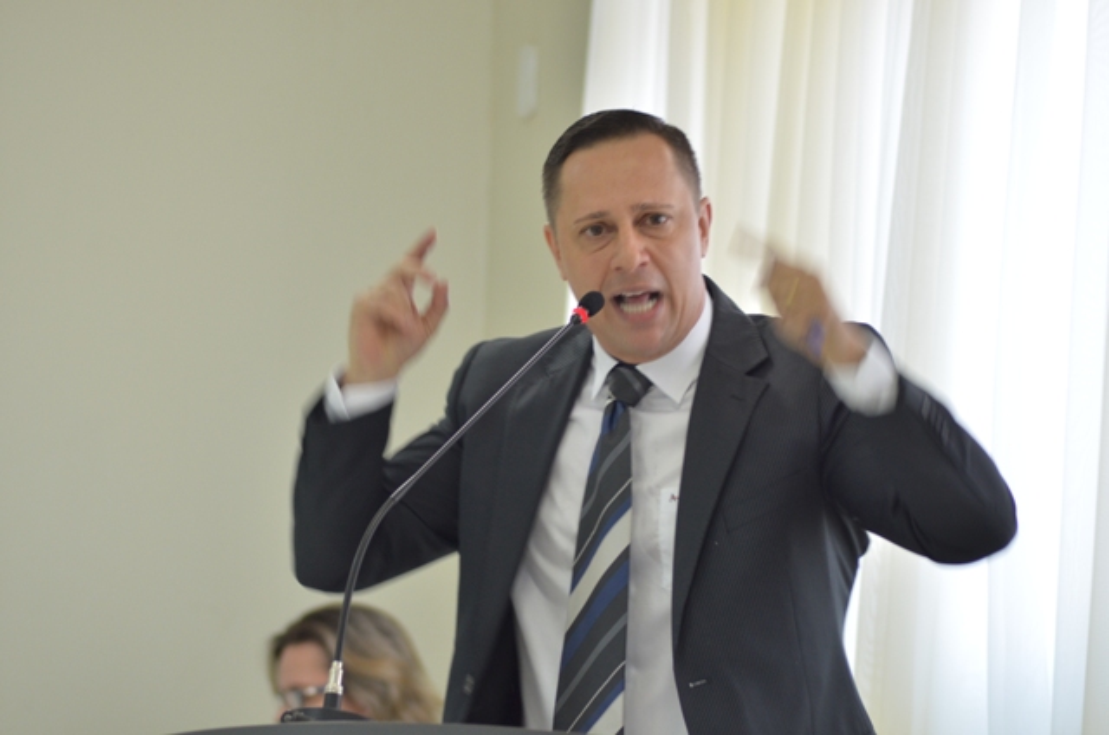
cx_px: 554
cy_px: 368
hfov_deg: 8.1
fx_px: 7840
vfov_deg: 5.4
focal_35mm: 255
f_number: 5
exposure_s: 1/50
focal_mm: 170
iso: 400
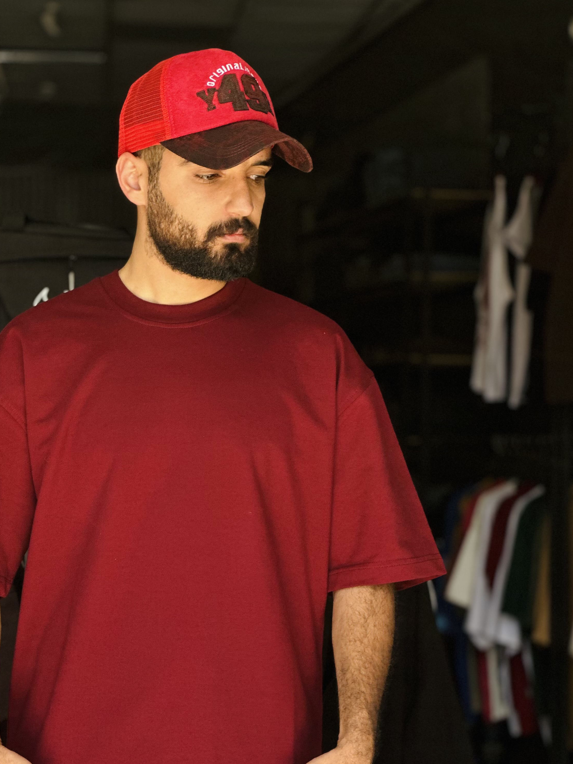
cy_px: 519
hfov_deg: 14.1
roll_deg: -1.1
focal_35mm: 105
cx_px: 211
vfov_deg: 18.7
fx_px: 2317
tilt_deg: -0.6
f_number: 2.8
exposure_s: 1/121
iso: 100
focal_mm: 9
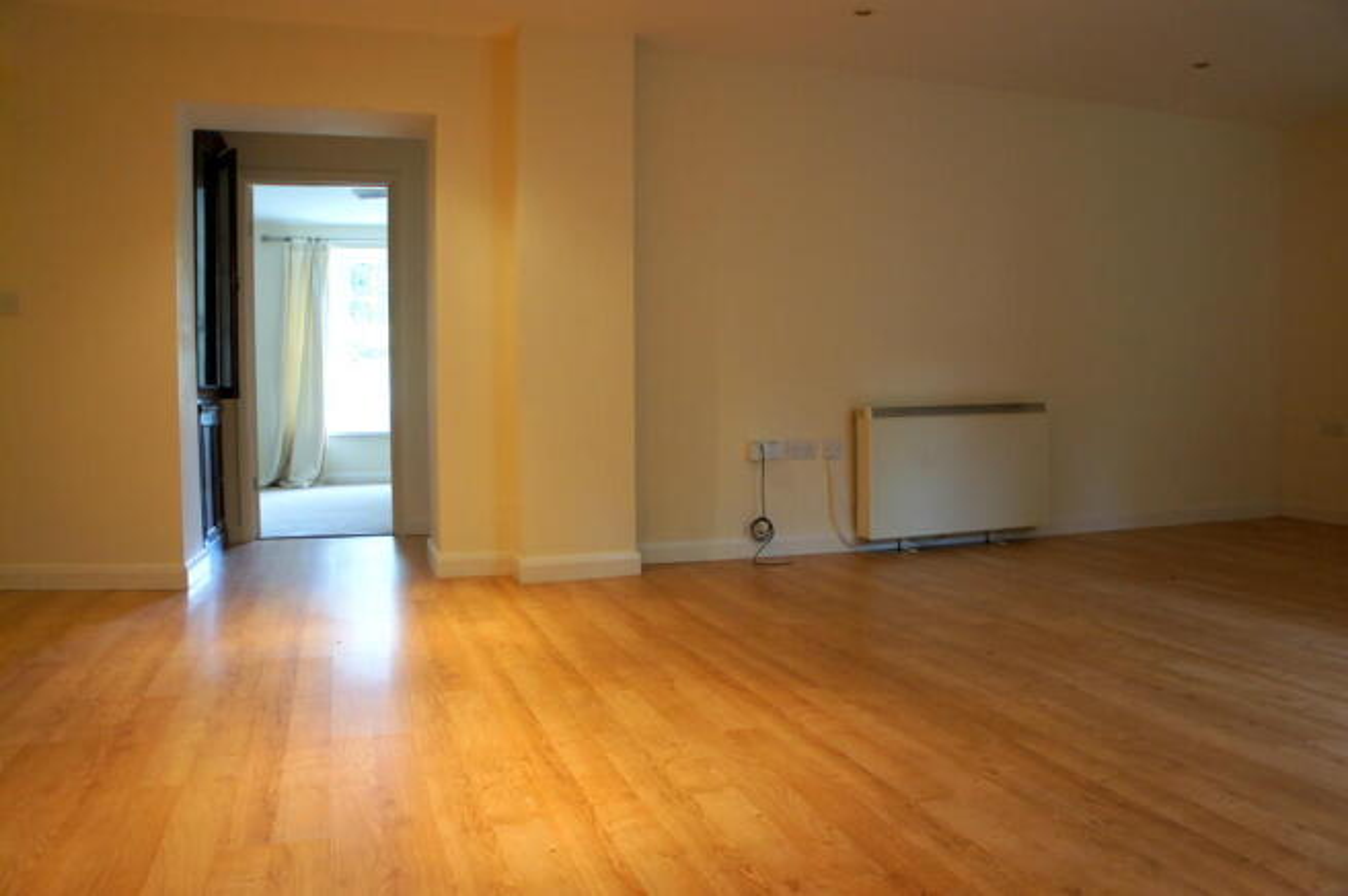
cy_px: 448
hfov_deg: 67.4
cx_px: 674
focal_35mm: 27
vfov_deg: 47.8
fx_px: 1010
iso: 500
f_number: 3.5
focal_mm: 18
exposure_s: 1/30
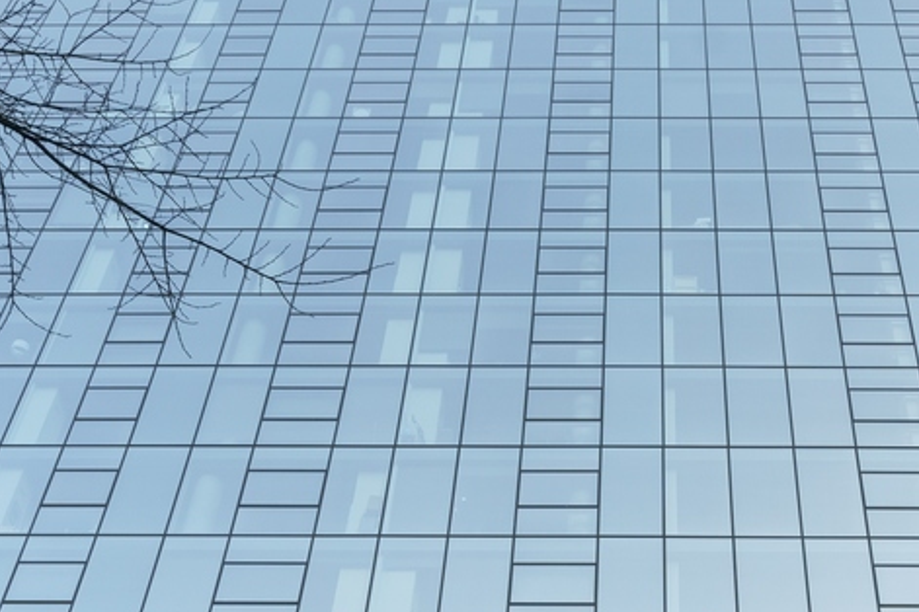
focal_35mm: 55
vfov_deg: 23.3
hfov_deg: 35.8
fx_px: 1404
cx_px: 627
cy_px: 659
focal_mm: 16
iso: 320
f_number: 8
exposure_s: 1/125
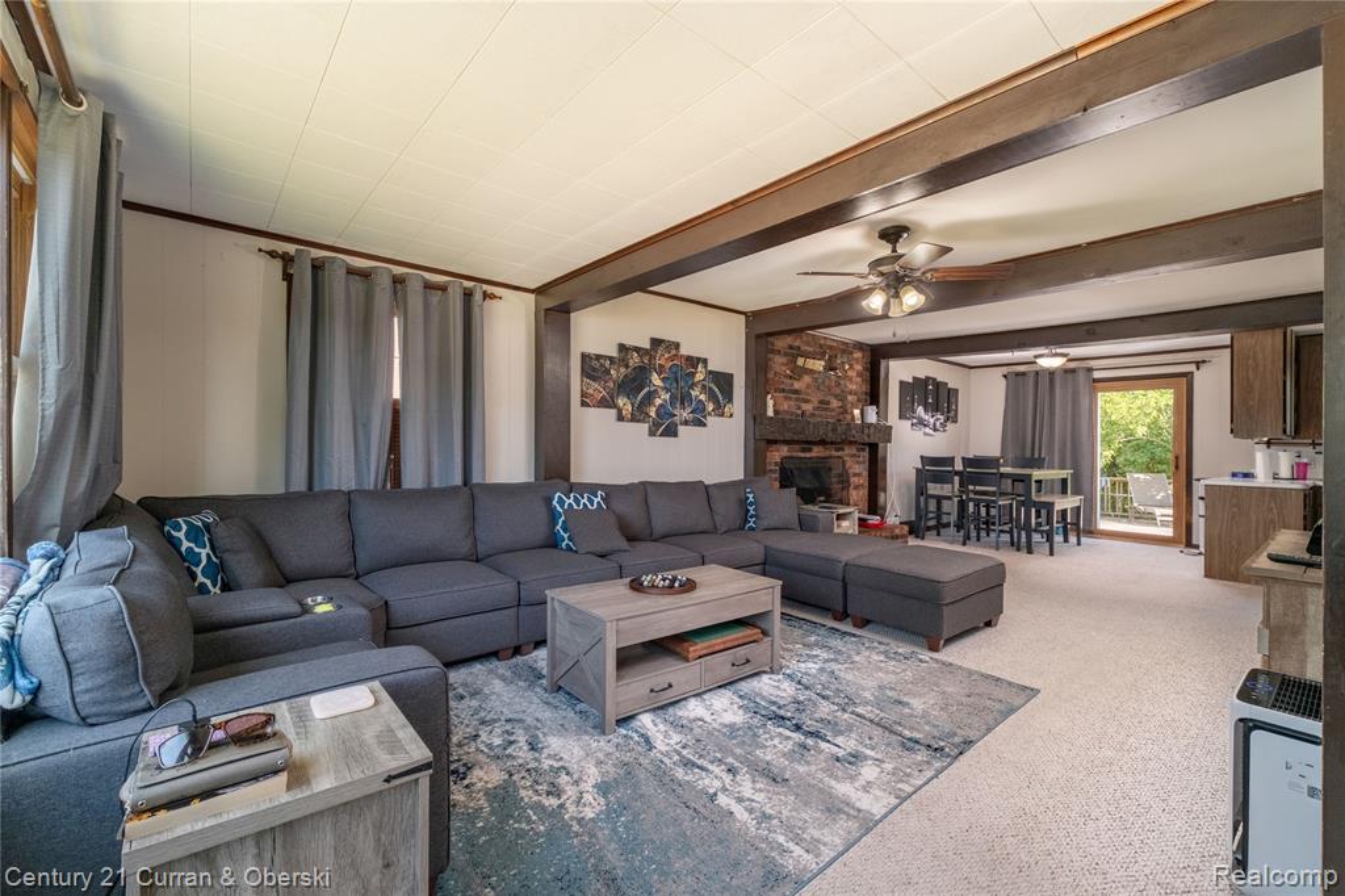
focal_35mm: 15
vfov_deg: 77.3
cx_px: 672
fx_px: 560
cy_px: 448
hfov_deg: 100.4
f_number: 6.4
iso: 640
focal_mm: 10
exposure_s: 1/60
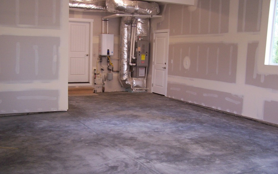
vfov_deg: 31.2
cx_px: 138
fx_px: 311
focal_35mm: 41
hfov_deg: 48.2
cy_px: 97
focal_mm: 6.3
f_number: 2.8
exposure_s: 1/15
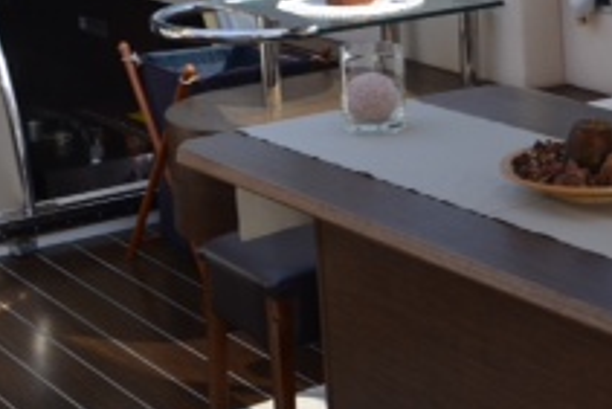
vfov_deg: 14.3
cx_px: 635
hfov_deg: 20.5
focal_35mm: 96
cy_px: 151
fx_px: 1625
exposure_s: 1/125
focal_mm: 21
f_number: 5.6
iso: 100
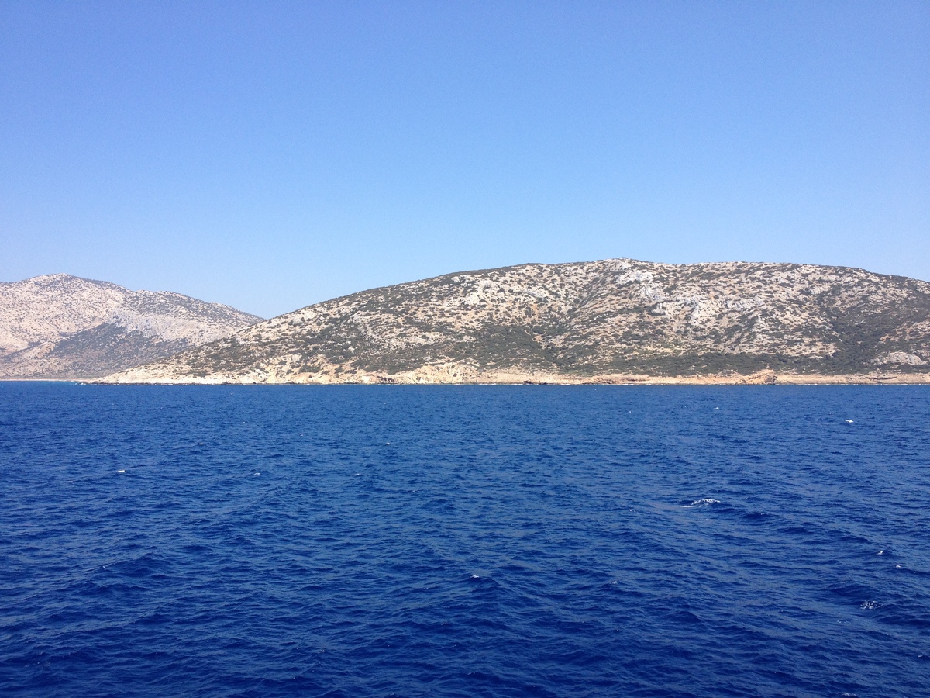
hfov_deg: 52.6
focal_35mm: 35
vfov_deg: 40.7
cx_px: 465
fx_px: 940
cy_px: 349
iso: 50
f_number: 2.4
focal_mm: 4.28
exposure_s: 1/1314
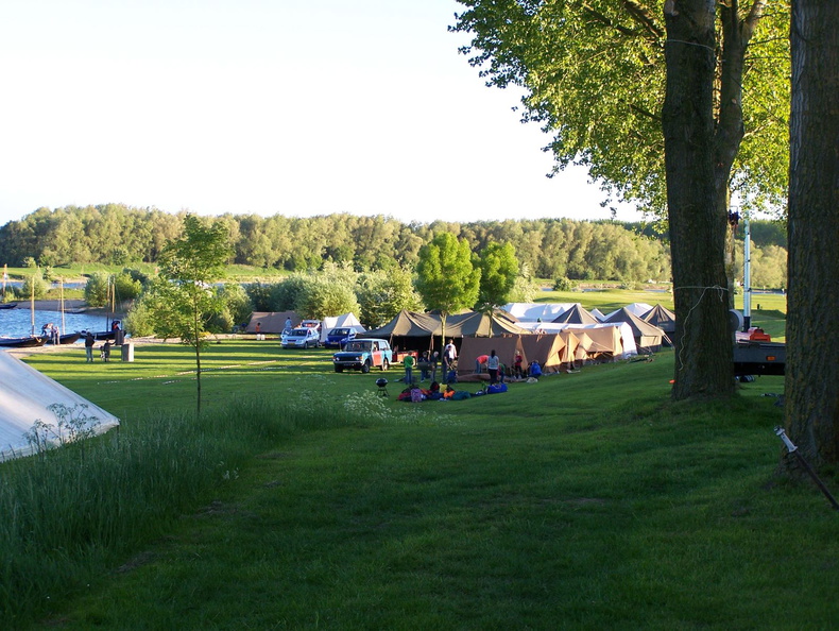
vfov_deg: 19.7
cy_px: 316
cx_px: 420
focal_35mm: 75
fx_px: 1819
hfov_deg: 26.0
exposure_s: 1/250
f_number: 3.2
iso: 80
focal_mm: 12.4
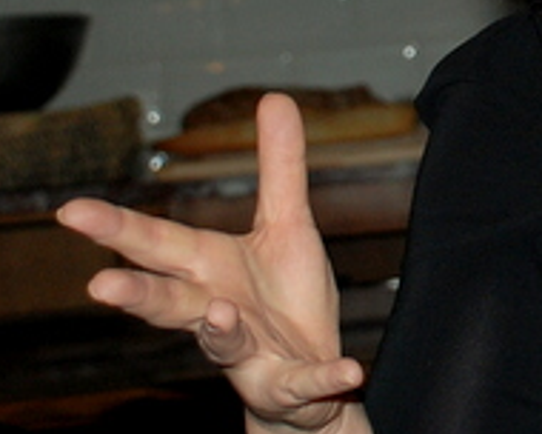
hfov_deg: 9.1
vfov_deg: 7.6
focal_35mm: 203
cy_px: -69
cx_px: 1004
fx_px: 3256
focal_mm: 38
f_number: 4.5
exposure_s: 1/60
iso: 320
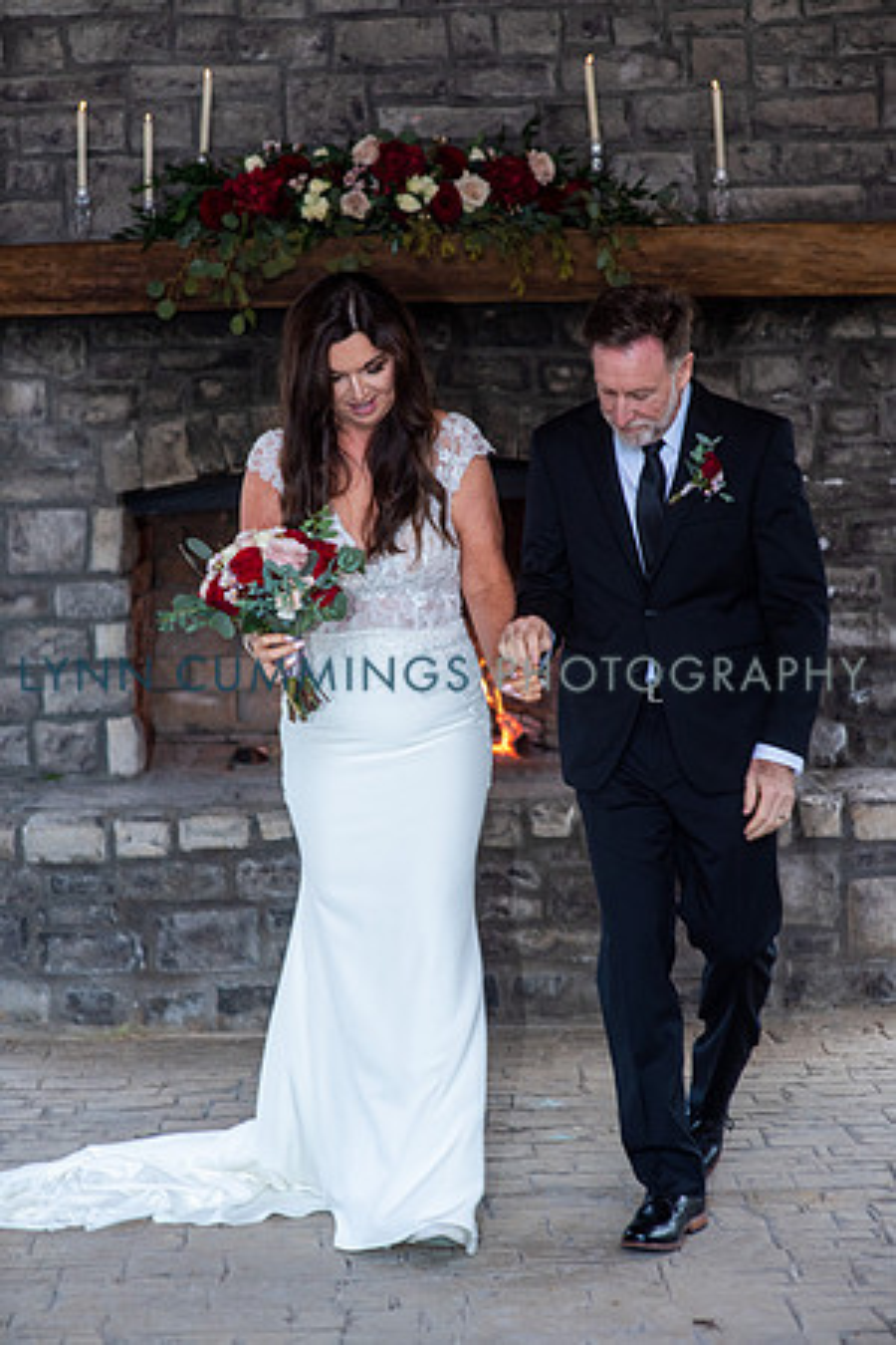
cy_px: 672
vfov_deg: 23.9
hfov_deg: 16.1
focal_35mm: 85
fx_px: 3173
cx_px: 448
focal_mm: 85
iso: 640
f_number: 3.2
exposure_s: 1/125
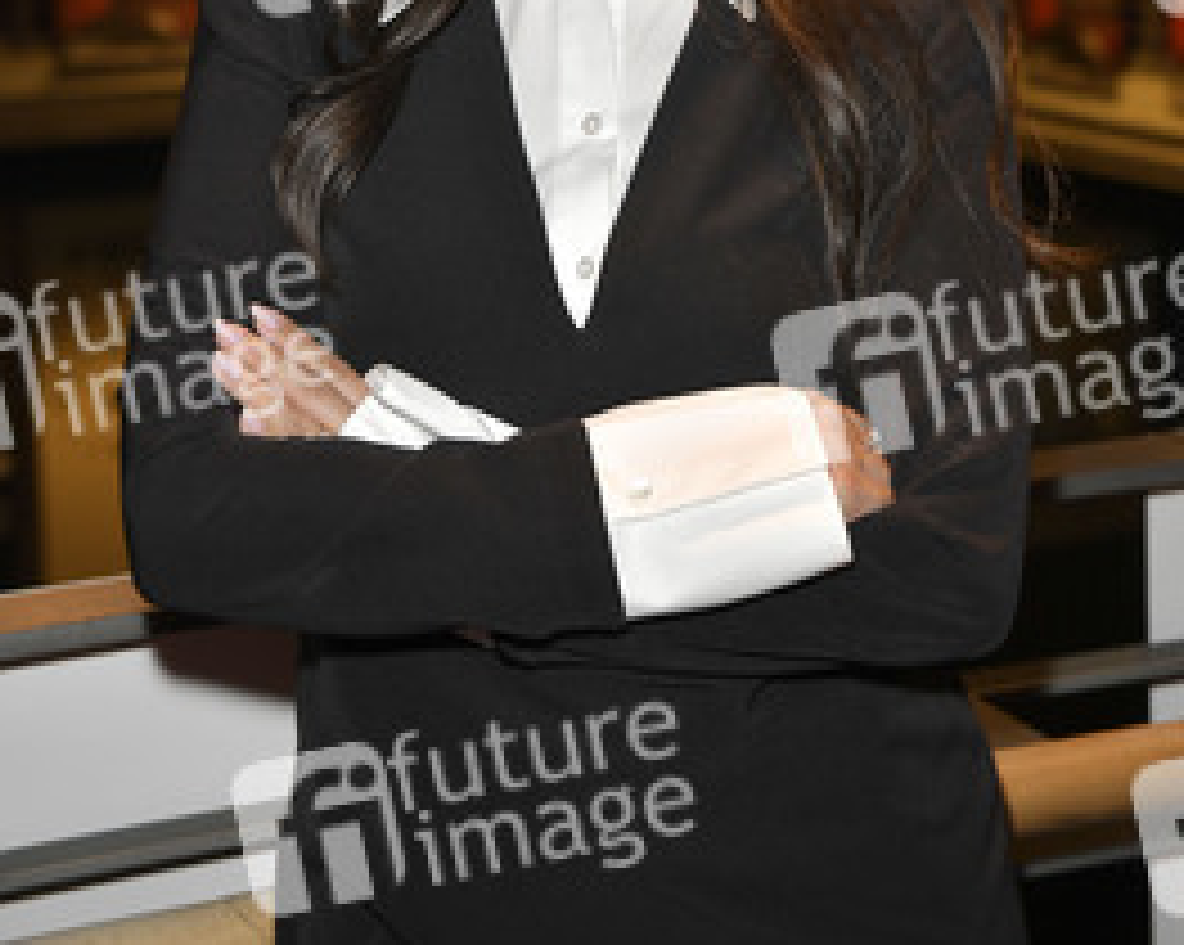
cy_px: 135
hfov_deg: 23.9
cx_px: 594
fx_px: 2801
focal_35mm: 80
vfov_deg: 18.9
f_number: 5.6
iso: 1600
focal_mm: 56
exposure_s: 1/160
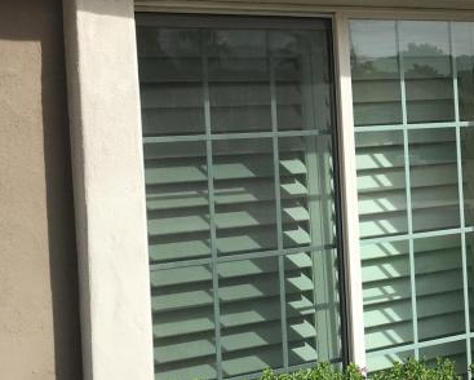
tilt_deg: -1.0
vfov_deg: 19.4
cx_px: 497
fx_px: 1109
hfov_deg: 23.0
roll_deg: +3.3
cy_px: 156
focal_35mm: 79
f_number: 2.2
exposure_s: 1/1451
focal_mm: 4.15
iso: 25
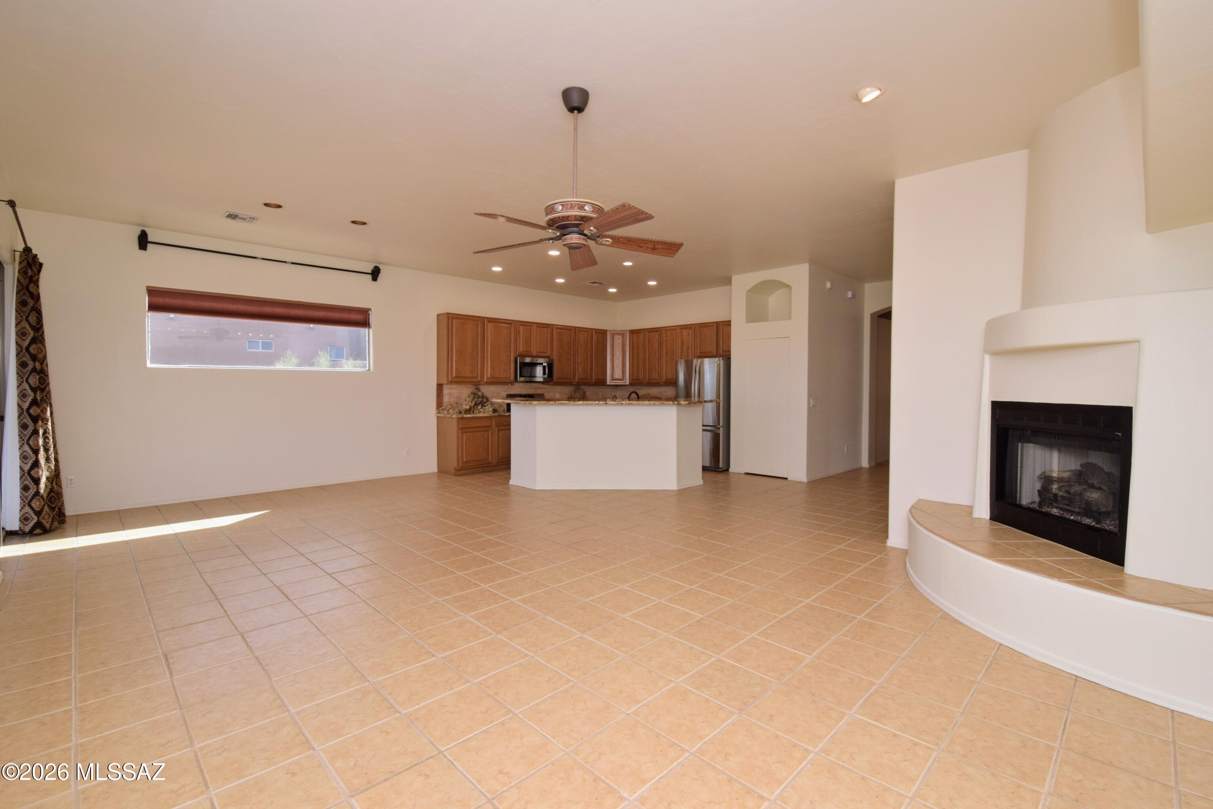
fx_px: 505
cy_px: 404
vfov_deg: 77.3
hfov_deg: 100.4
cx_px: 606
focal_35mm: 15
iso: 400
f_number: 9
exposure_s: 1/100
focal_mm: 10
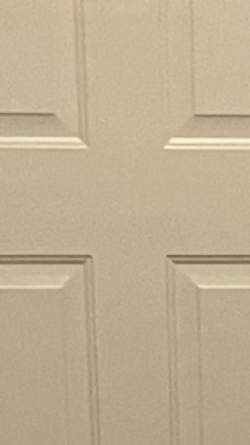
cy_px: 836
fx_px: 2569
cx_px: 569
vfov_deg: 9.4
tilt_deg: -20.4
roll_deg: -2.1
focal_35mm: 218
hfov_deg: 5.4
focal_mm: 5.1
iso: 400
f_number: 1.6
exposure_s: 1/60
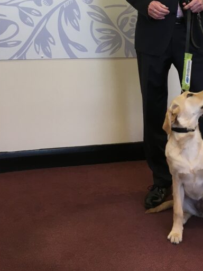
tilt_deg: +1.8
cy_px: 5
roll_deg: -0.4
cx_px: 103
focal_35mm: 58
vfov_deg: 31.0
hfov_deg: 25.2
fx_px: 454
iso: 40
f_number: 2.2
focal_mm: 4.15
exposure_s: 1/33
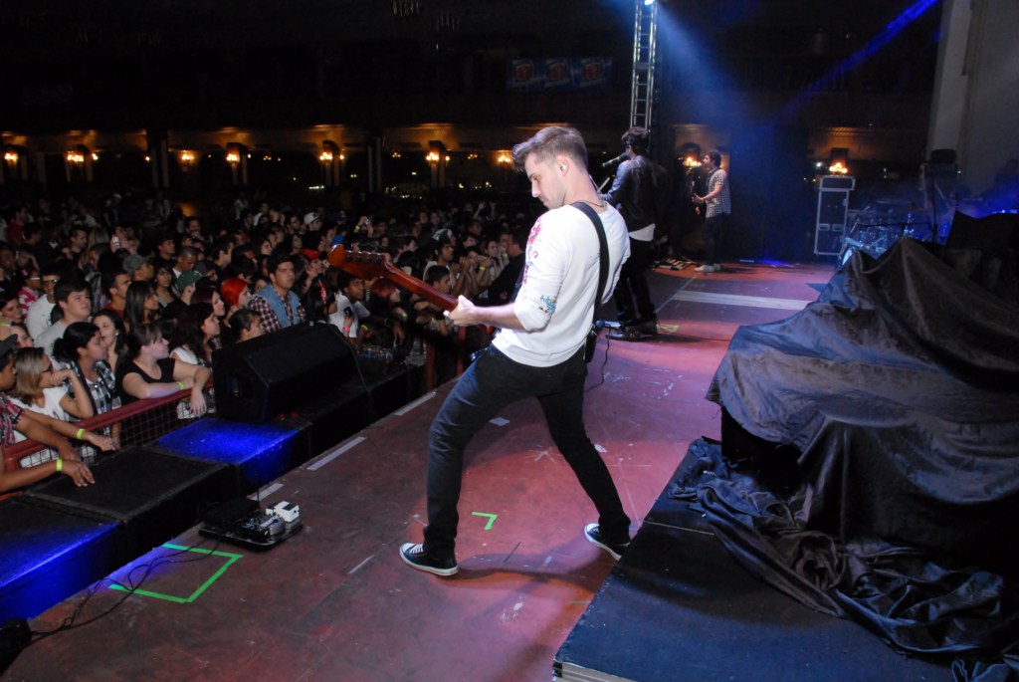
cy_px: 341
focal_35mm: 27
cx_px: 510
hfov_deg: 67.3
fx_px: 765
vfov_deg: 48.0
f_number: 7.1
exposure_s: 1/100
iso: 1250
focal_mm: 18
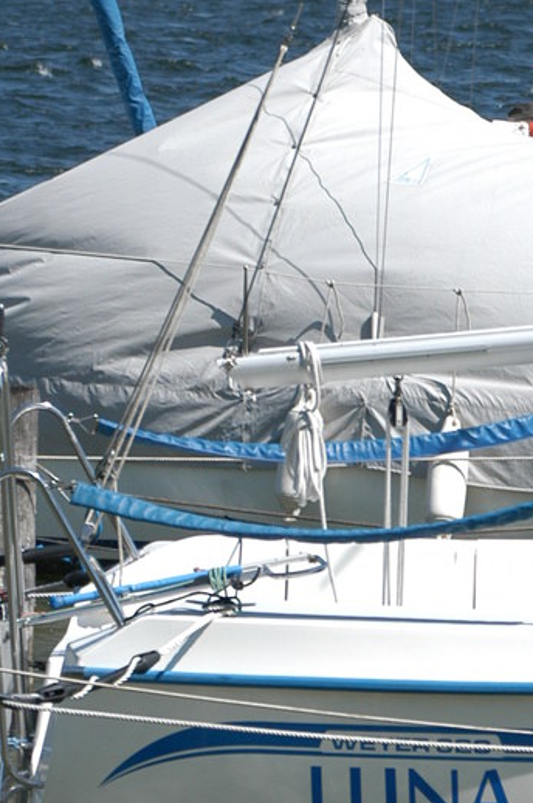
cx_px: 499
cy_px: 222
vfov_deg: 3.7
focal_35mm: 556
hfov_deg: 2.5
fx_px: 12380
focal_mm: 120
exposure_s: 1/1000
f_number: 5.6
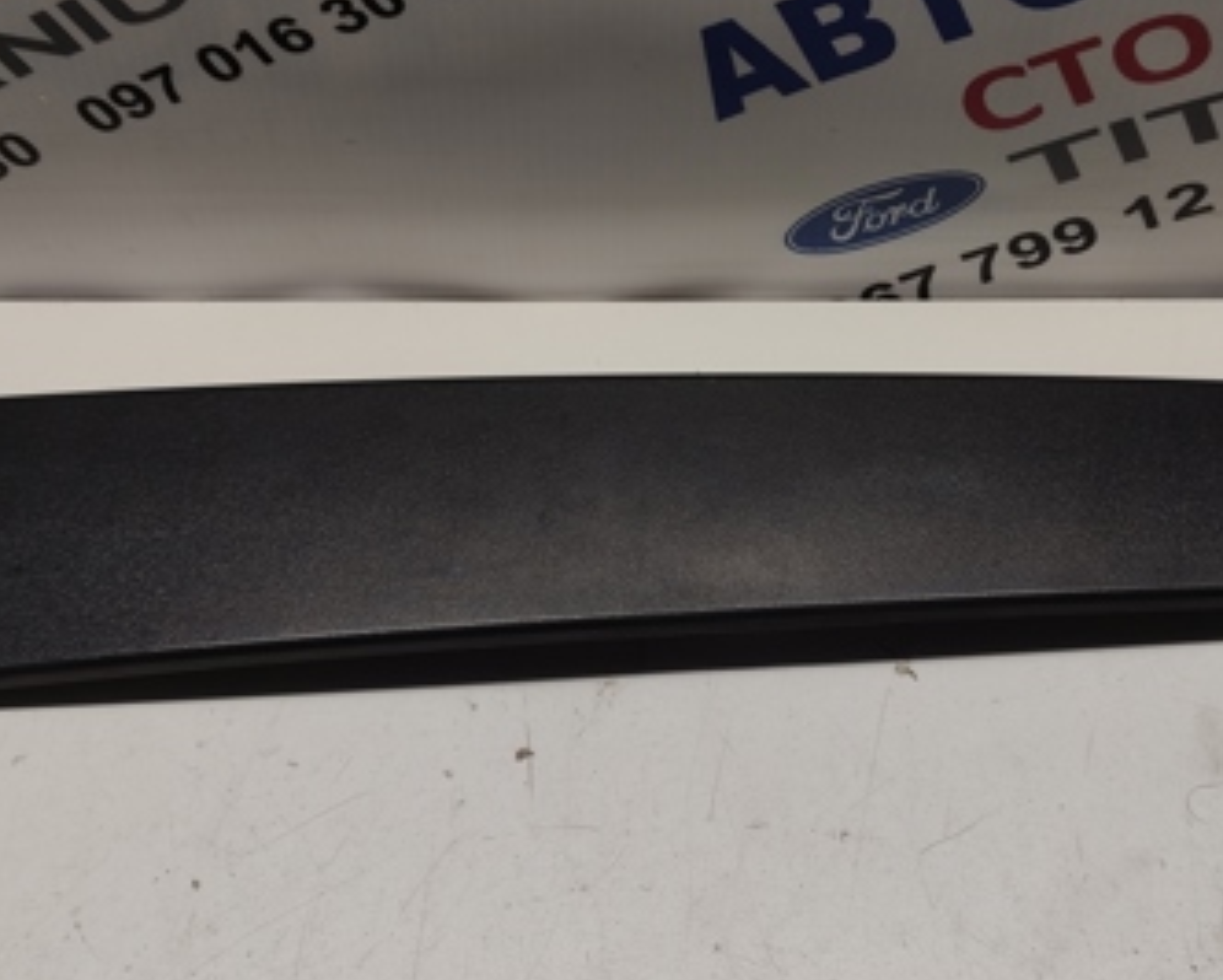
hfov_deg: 39.4
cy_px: 461
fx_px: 1702
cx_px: 722
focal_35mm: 47
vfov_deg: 32.1
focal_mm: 5.43
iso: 100
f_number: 1.89
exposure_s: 1/100
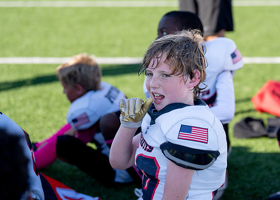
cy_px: 92
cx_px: 174
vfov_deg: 14.1
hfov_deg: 19.7
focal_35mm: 101
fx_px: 806
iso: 320
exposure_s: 1/1600
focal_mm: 79
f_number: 2.8
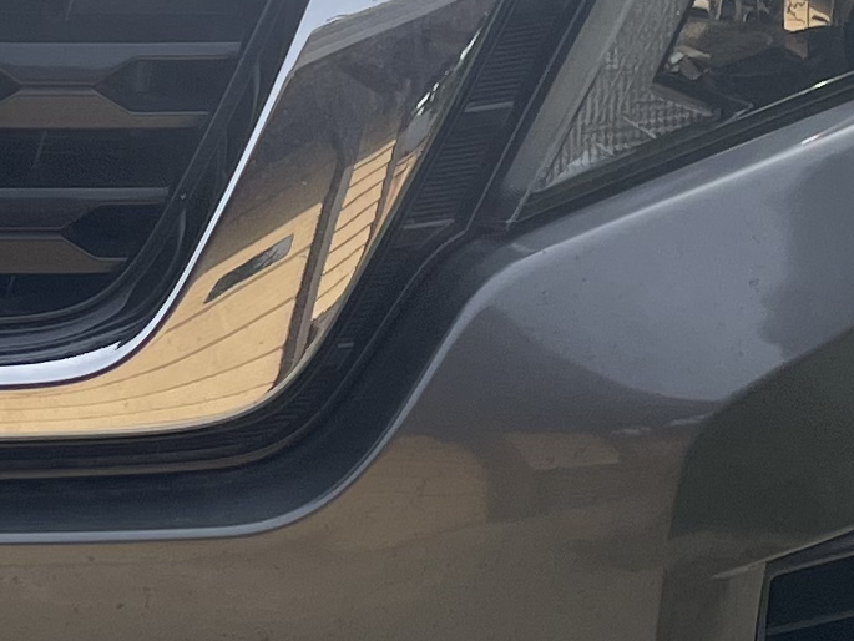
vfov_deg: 9.6
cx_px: -322
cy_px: -47
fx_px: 3775
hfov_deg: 12.4
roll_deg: -2.5
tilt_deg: -20.0
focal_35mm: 153
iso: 32
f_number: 1.6
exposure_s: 1/2212
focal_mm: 4.2
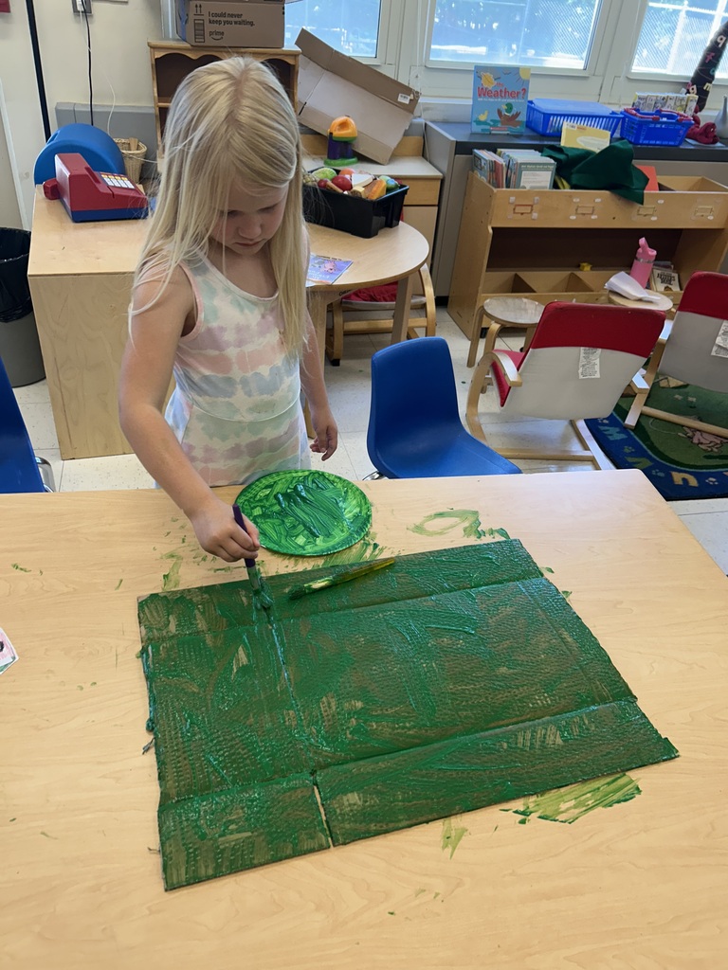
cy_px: 485
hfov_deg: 53.1
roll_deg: -5.9
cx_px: 364
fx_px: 729
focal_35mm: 26
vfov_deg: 67.3
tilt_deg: -33.3
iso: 100
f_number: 1.5
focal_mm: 5.7
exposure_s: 1/120
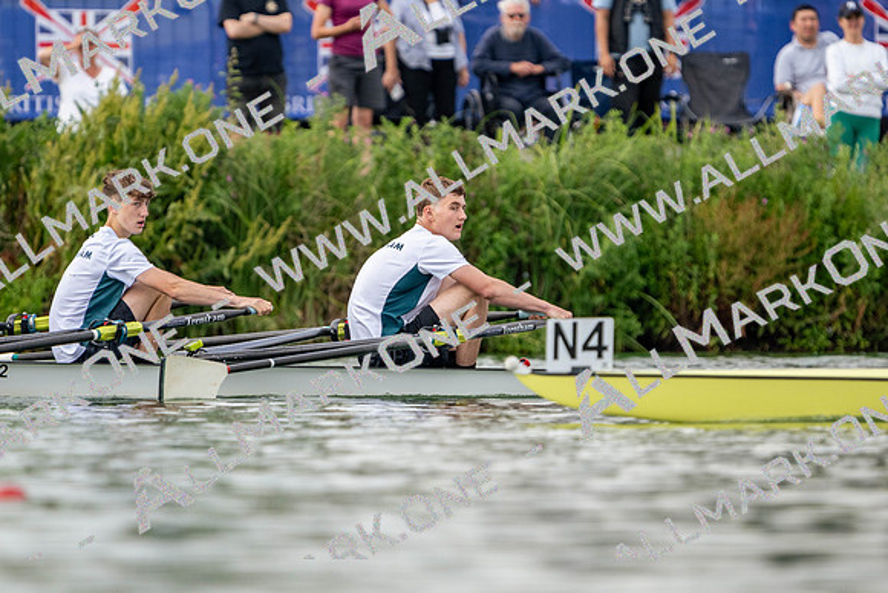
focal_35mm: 838
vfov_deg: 1.6
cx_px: 444
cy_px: 296
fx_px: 20675
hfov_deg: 2.5
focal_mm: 559
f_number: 6.3
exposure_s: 1/1600
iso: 500
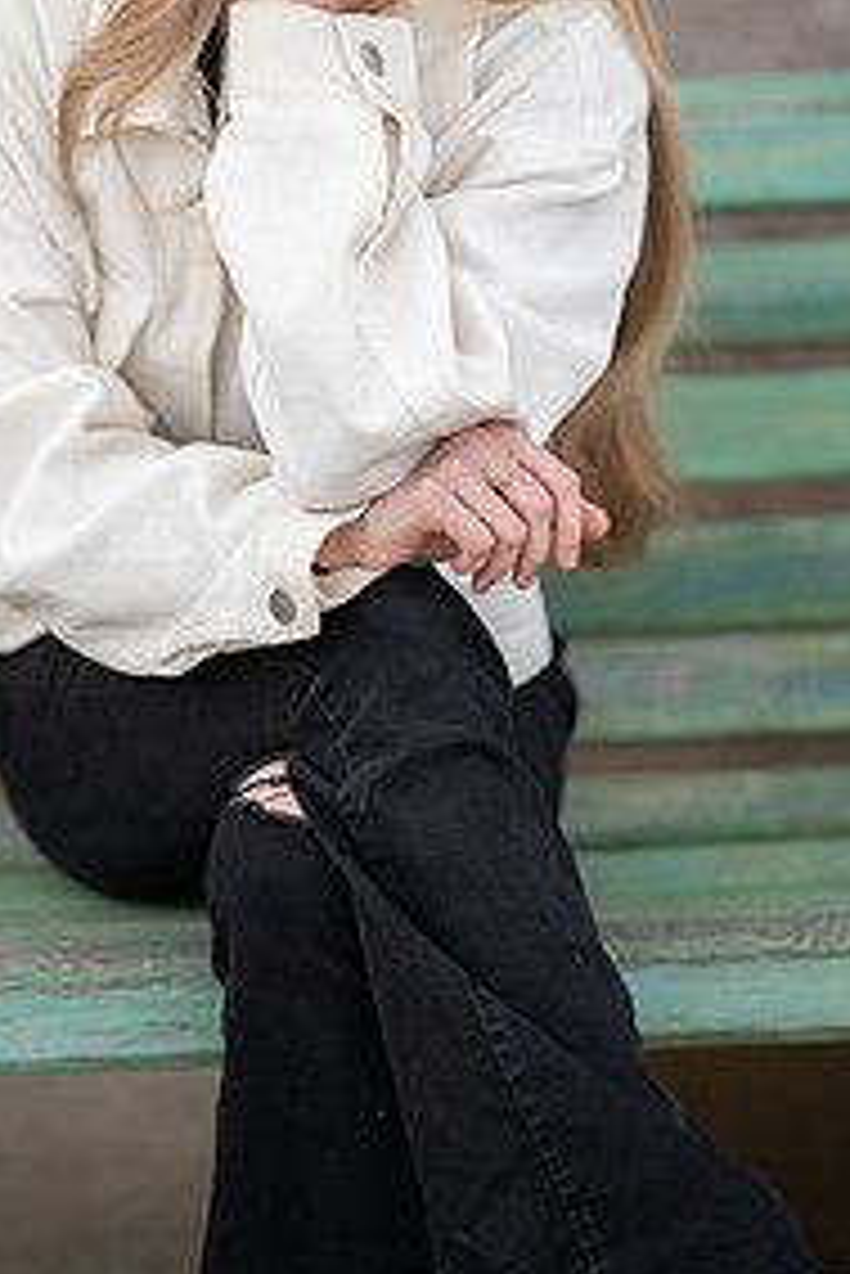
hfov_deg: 10.2
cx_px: 274
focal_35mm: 135
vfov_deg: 15.1
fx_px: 4775
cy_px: 360
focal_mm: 85
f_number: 1.4
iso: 200
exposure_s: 1/250
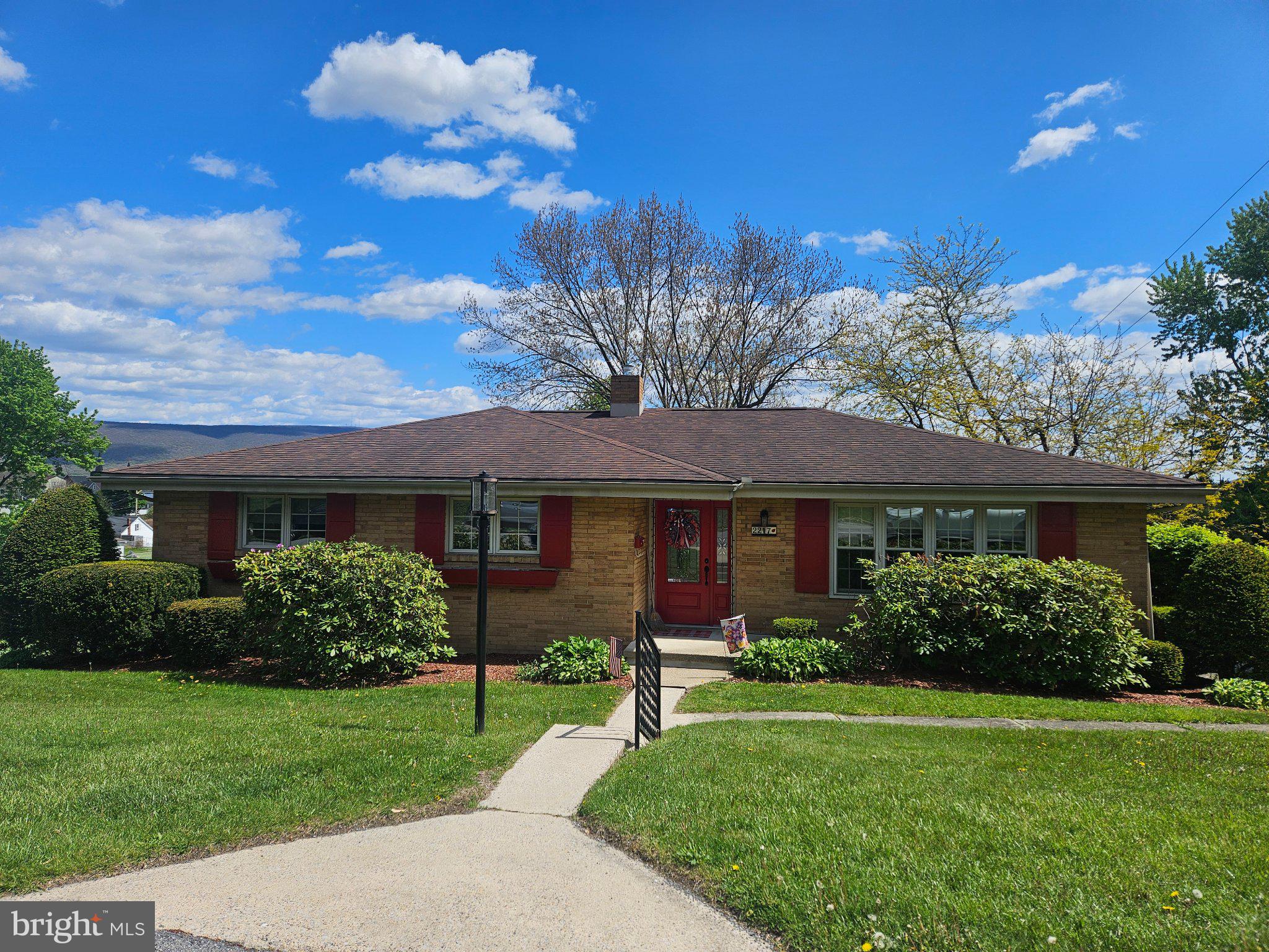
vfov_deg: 58.9
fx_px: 843
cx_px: 634
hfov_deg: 73.9
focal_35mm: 23
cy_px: 476
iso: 25
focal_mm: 5.4
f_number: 1.8
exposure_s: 1/2843
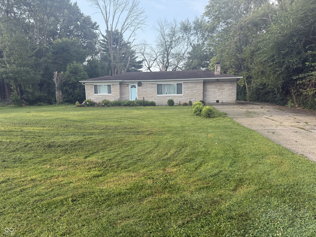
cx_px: 158
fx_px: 219
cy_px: 118
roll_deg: +0.6
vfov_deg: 56.8
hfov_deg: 71.6
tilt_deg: -6.2
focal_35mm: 24
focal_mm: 6.76
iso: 100
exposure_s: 1/1032
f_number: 1.78
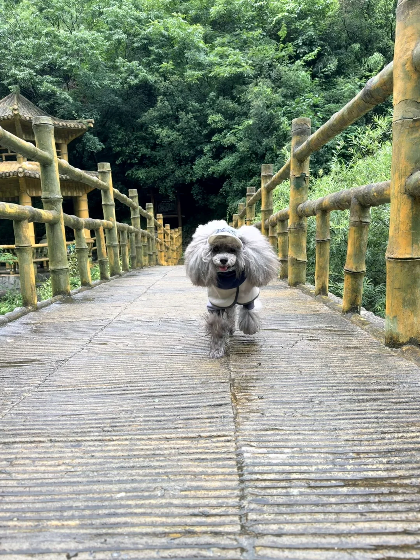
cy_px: 280
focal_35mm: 24
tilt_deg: -9.6
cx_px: 210
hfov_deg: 56.8
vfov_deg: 71.6
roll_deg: +2.8
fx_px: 388
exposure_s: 1/258
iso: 64
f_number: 1.78
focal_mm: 6.76
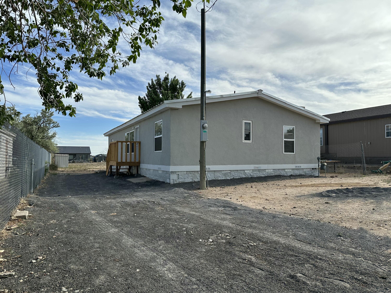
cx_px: 196
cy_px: 146
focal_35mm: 24
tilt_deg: +2.5
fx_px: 271
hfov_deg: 71.6
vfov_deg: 56.8
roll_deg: -0.9
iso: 80
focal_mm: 6.86
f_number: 1.78
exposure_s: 1/5000
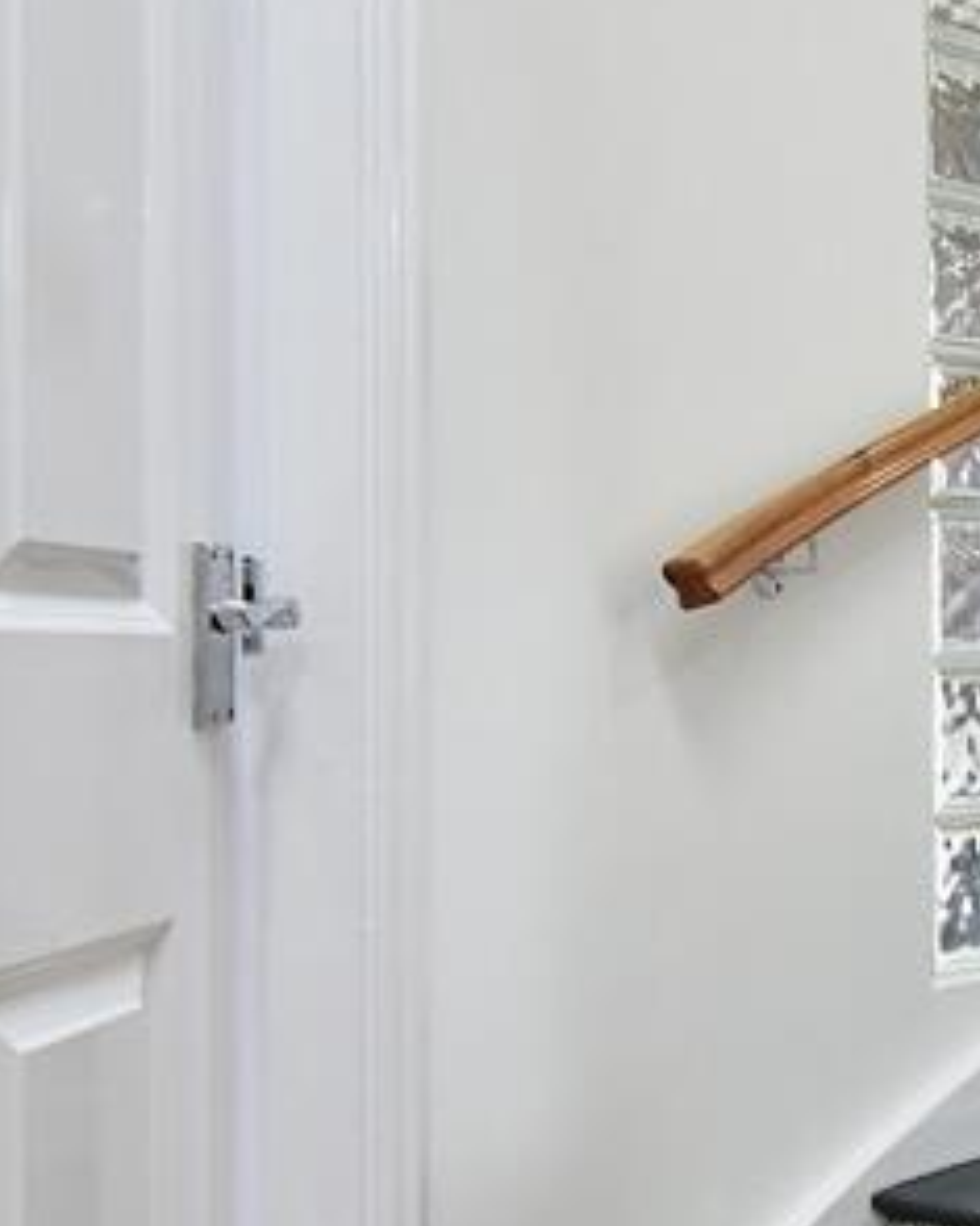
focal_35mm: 49
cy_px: 598
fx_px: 1777
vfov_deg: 38.1
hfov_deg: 26.5
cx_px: 1251
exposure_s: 1/60
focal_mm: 10
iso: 800
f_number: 3.5
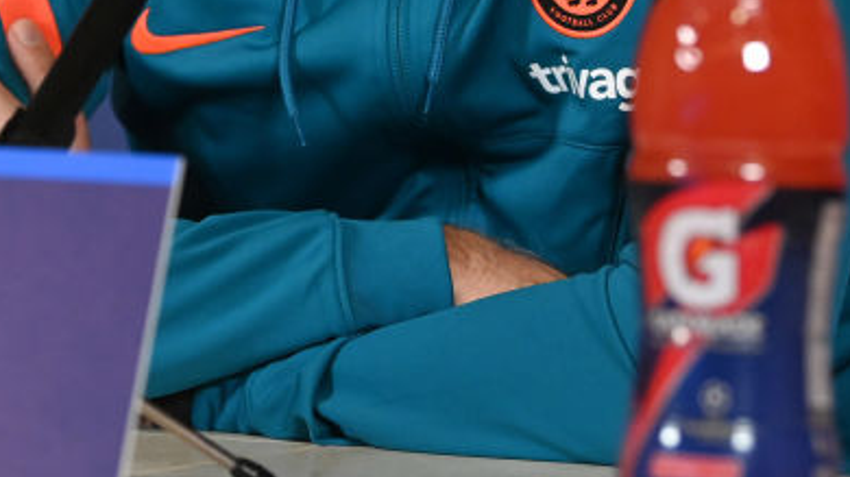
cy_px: -225
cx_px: 357
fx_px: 6511
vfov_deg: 4.2
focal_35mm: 289
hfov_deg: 7.5
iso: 3200
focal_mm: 105
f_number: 4
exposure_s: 1/500
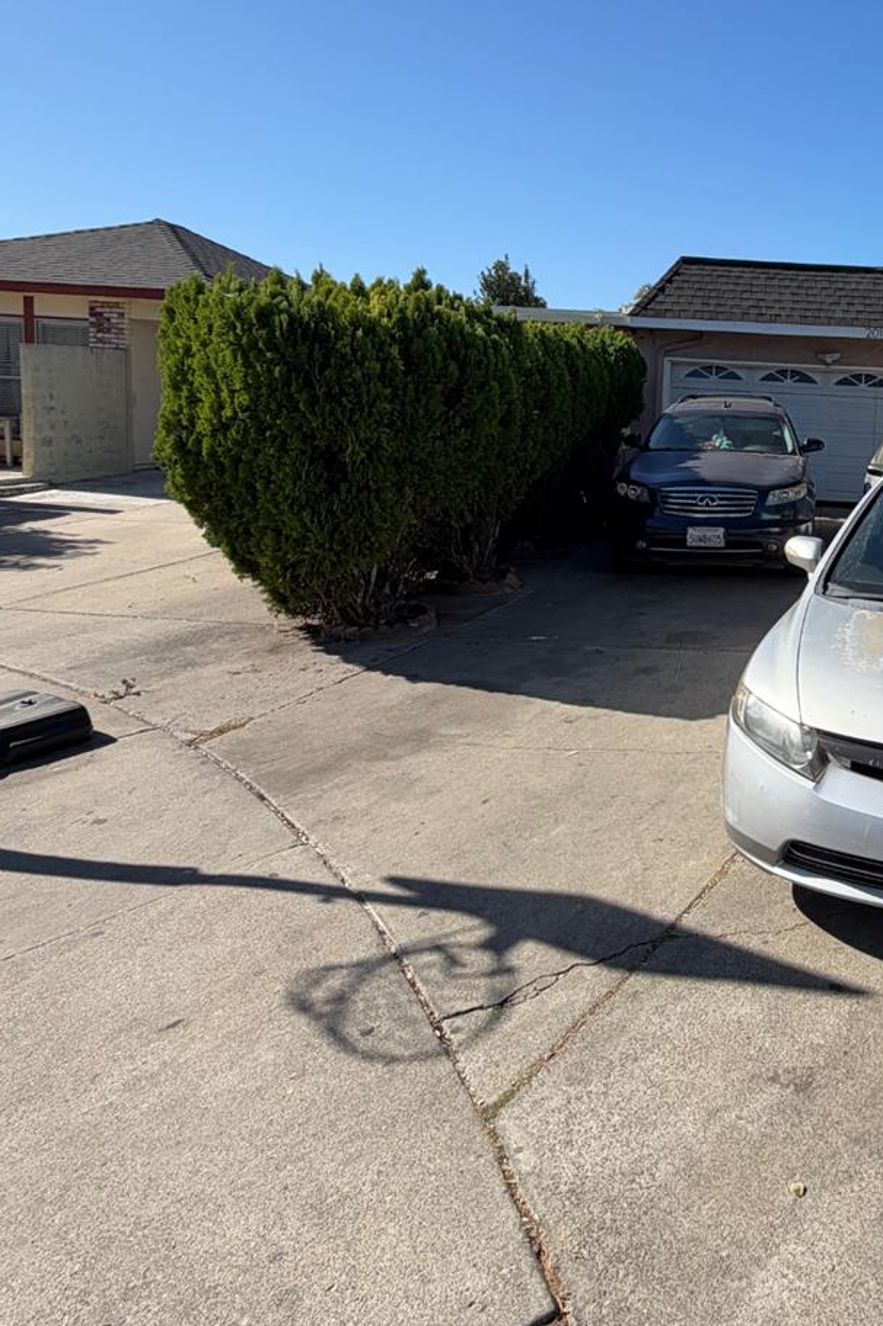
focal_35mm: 24
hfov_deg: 47.3
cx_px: 807
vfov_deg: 72.6
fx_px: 884
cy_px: 499
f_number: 2.2
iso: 25
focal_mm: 2.22
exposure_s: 1/770
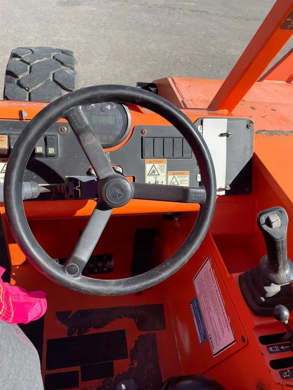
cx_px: 146
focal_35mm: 26
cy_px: 195
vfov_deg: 67.3
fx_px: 293
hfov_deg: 53.1
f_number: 1.6
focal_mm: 4.2
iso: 50
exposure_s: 1/2681
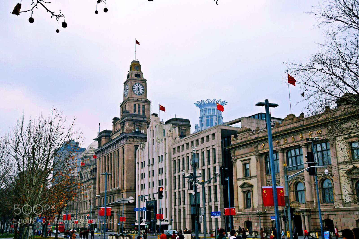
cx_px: 180
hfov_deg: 46.4
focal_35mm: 42
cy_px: 120
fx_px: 419
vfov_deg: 31.9
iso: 200
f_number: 8
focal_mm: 28
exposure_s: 1/250
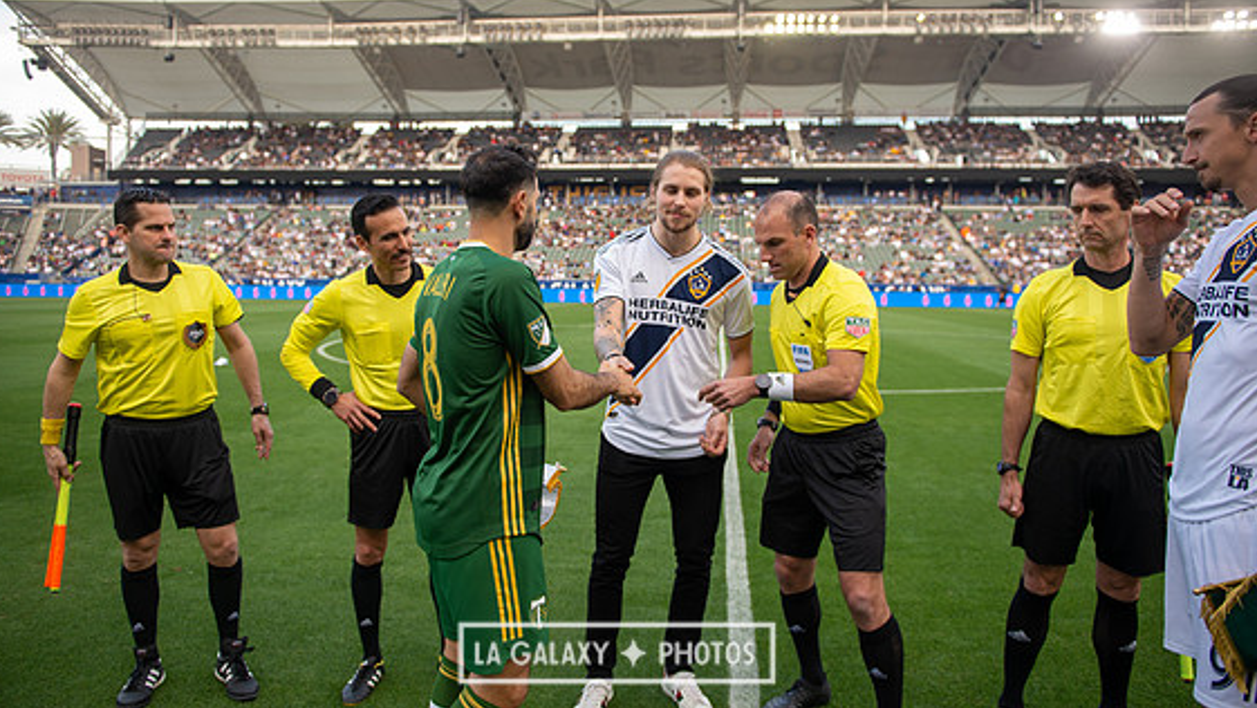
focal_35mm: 26
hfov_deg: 71.9
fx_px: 867
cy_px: 317
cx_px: 616
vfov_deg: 44.4
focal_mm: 24
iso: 400
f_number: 2.8
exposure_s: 1/400
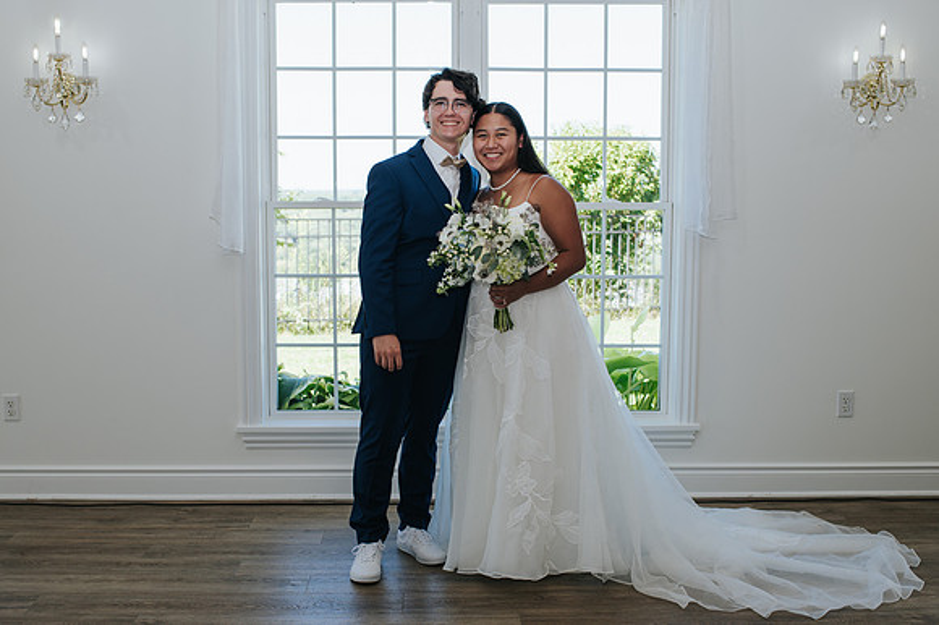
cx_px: 443
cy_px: 371
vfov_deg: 29.7
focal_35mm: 45
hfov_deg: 43.5
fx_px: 1175
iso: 125
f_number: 3.5
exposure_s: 1/200
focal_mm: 35
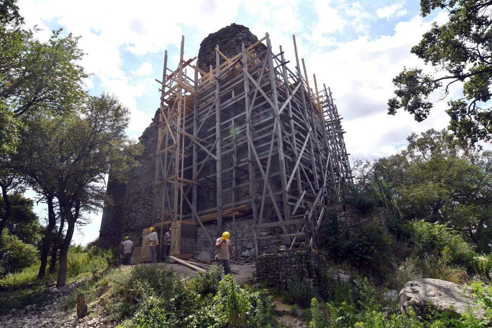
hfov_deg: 90.0
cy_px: 164
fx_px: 246
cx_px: 246
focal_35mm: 18
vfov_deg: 67.4
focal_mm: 12
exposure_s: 1/1250
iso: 400
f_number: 8
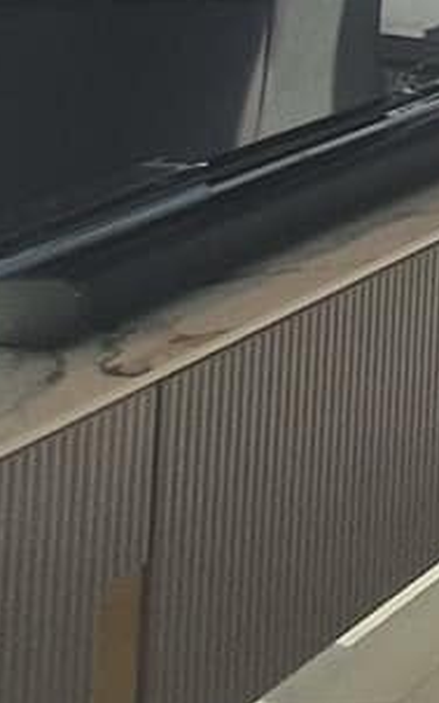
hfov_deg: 8.3
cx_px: 1737
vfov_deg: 19.3
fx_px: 1685
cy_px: -469
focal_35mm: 88
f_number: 2.2
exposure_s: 1/100
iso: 50
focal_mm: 1.8
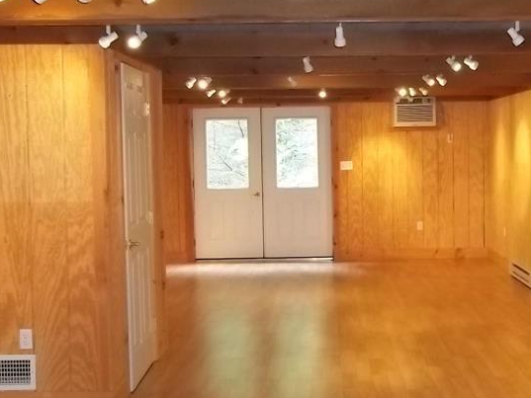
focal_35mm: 61
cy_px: 210
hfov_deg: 31.4
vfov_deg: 24.0
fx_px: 936
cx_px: 352
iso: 250
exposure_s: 1/40
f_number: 2.9
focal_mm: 5.7
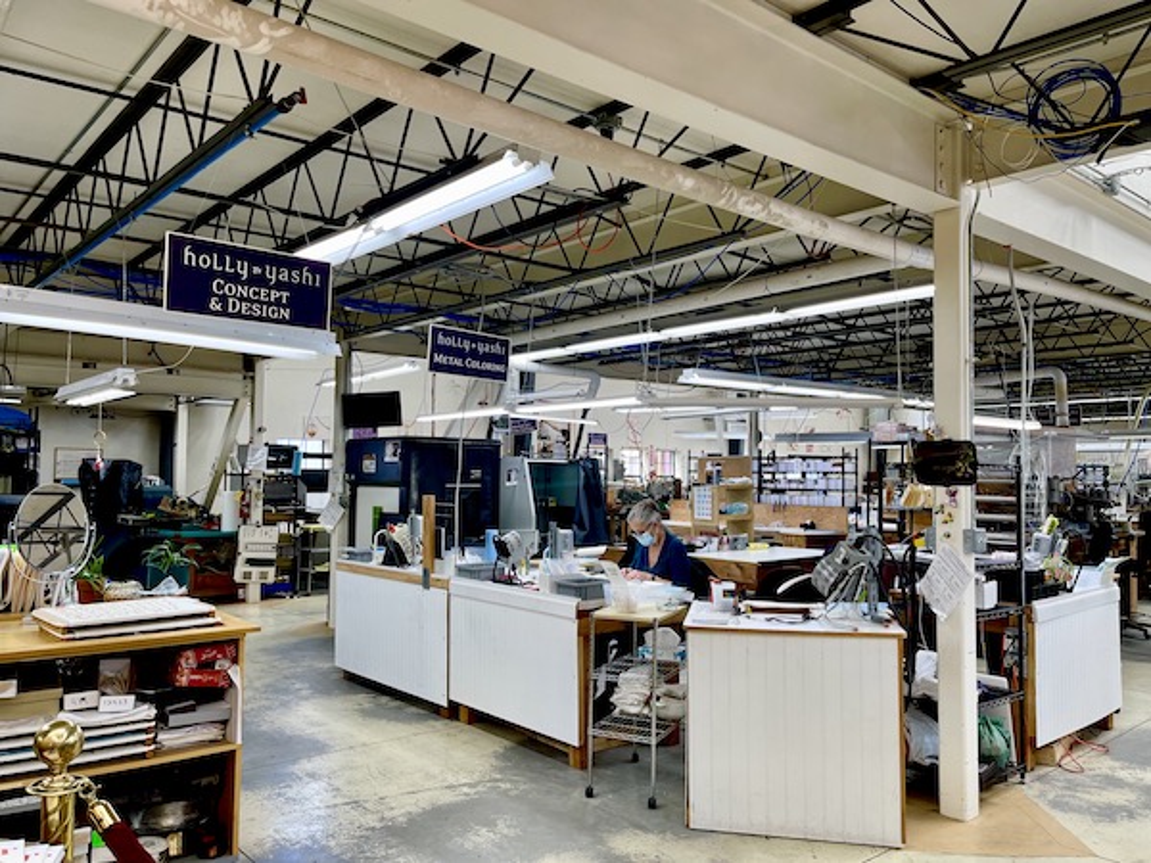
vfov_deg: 53.1
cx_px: 576
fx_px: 865
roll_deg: +0.9
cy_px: 432
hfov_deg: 67.3
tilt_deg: +1.4
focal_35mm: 26
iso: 64
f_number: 1.6
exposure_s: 1/120
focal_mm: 5.1
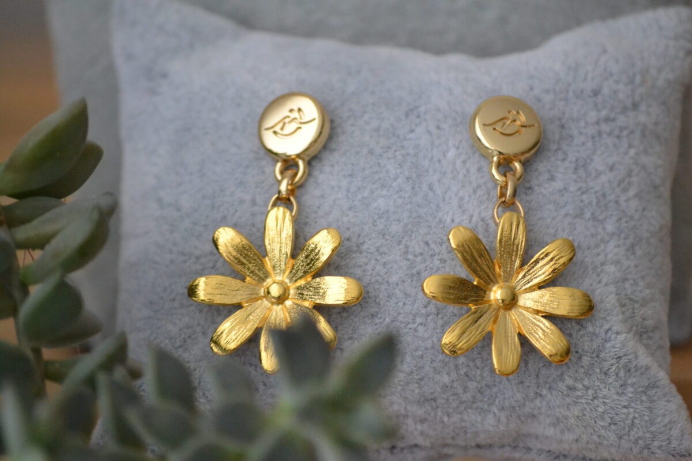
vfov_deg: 4.6
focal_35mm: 300
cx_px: 346
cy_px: 230
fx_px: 5766
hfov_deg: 6.9
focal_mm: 200
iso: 3200
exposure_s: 1/320
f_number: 5.6
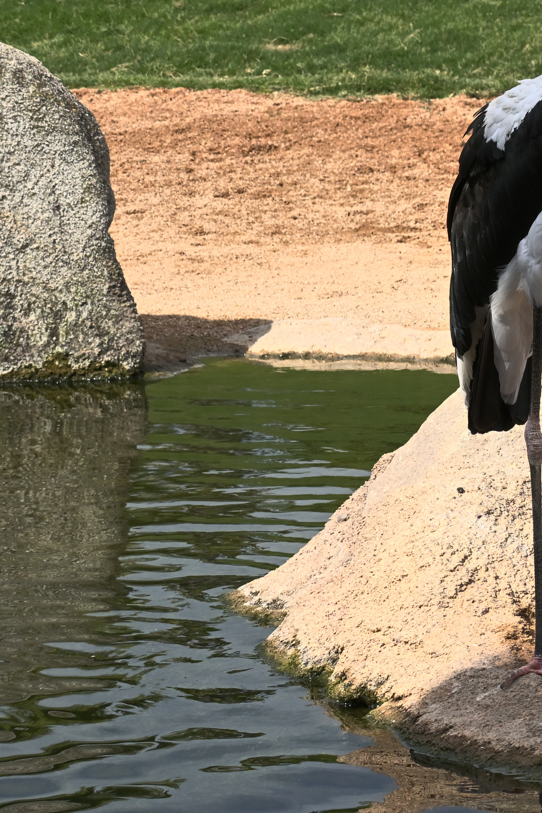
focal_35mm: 194
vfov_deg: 10.6
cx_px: 590
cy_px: 287
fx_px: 4380
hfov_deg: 7.0
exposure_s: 1/1000
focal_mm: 58
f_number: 8
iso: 400
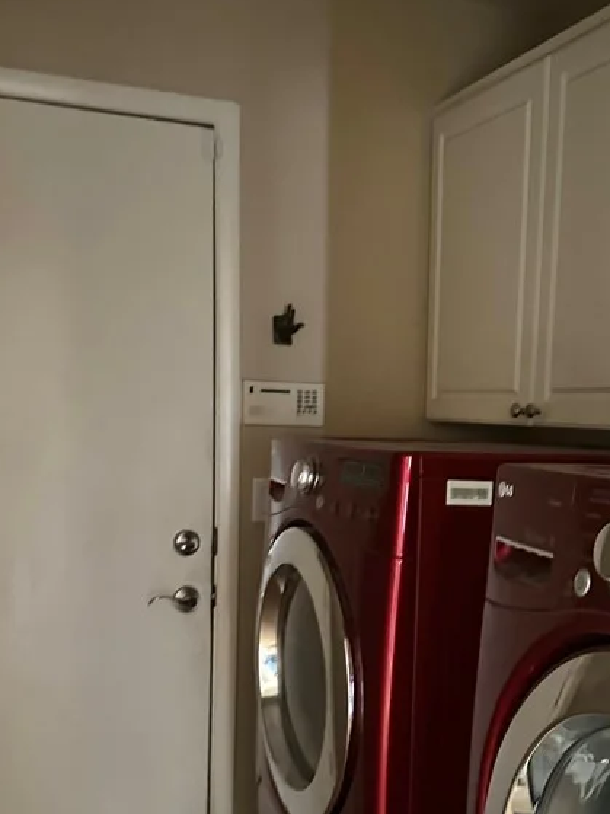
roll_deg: -4.7
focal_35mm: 44
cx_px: 454
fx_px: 1034
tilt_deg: -5.2
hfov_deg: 32.3
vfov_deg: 42.4
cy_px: 534
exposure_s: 1/28
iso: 2000
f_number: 1.78
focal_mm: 6.86
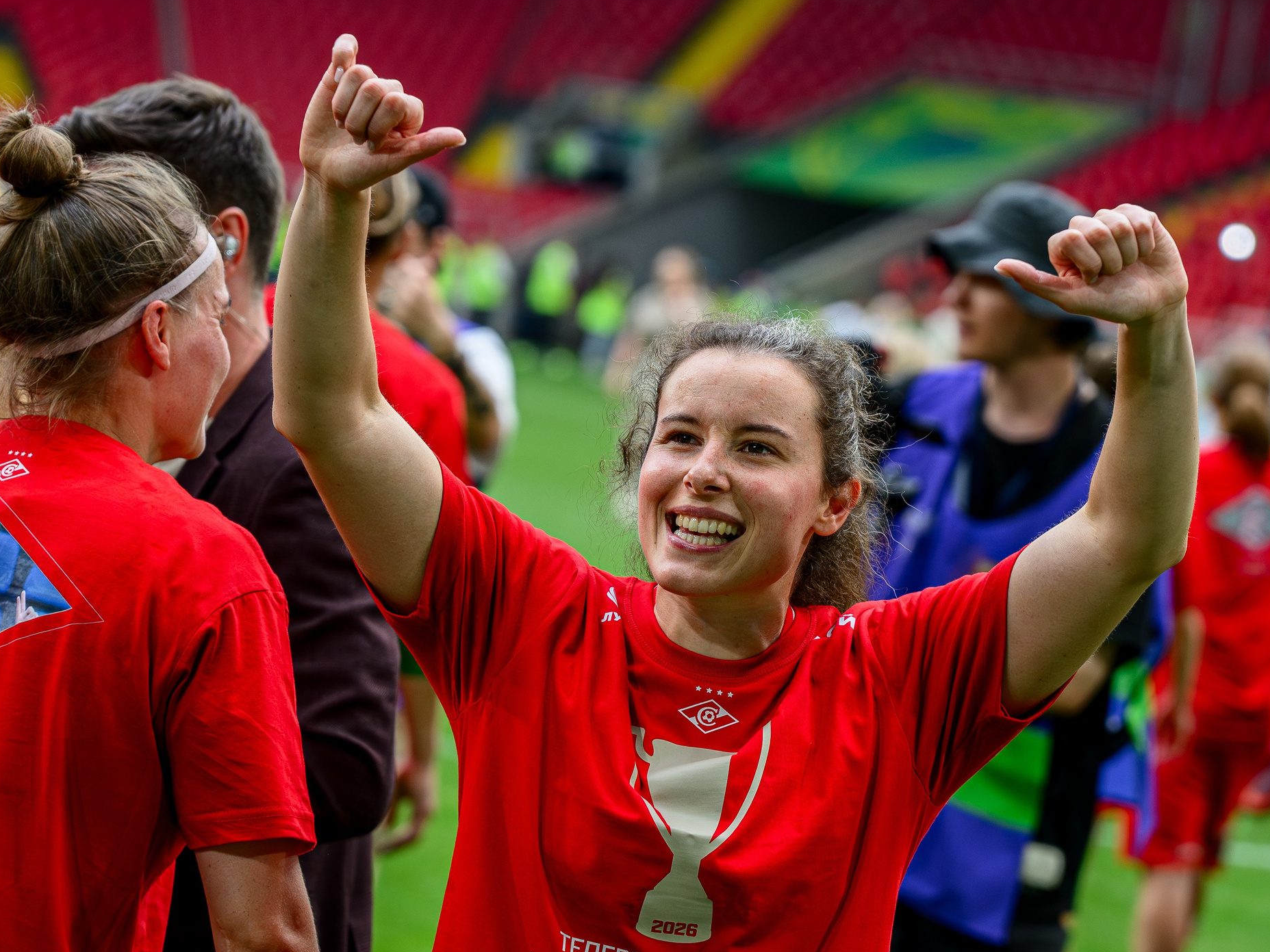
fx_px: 7411
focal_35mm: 202
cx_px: 764
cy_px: 510
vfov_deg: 7.4
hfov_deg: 9.8
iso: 800
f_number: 4
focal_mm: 120
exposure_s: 1/1000
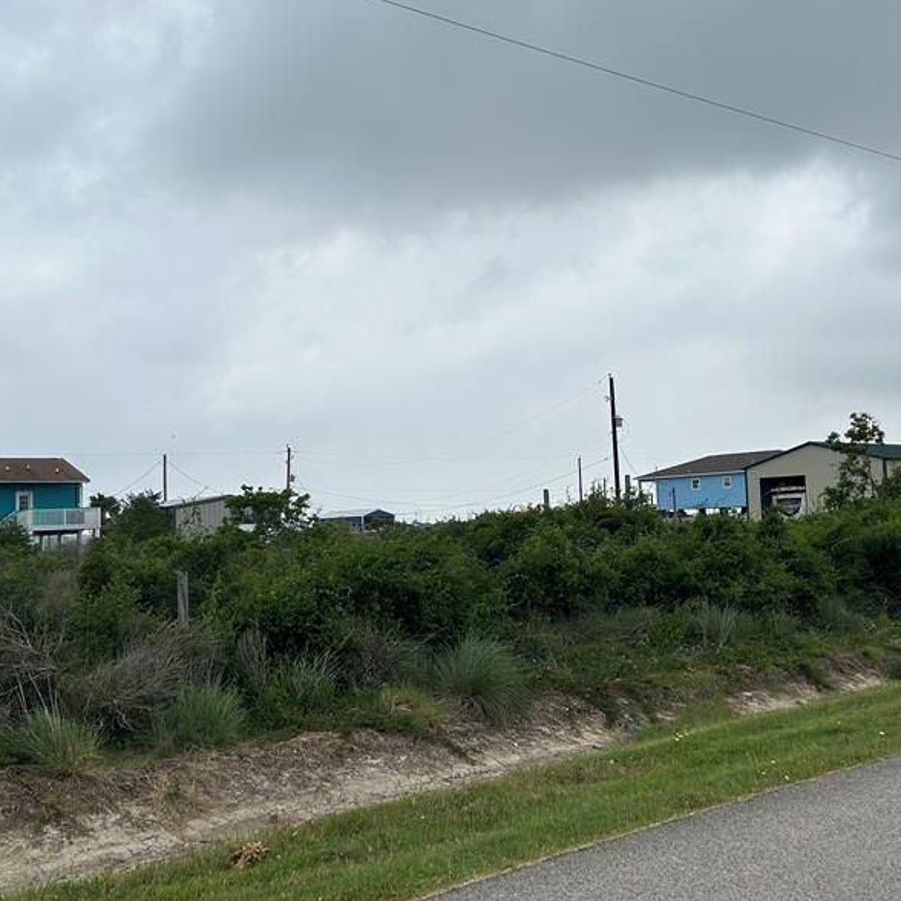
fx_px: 1178
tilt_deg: +3.3
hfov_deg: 41.8
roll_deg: +2.0
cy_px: 449
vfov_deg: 41.9
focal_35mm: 40
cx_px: 472
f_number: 1.5
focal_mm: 5.7
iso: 50
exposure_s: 1/4115
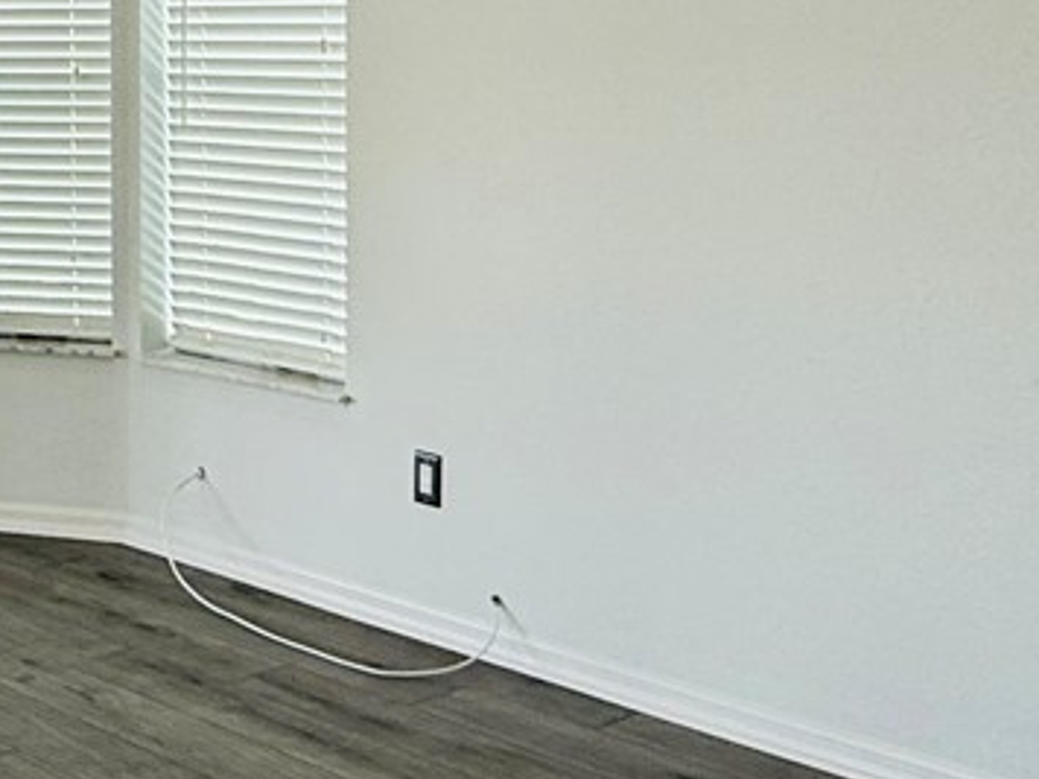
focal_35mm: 63
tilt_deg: +0.7
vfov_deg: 22.8
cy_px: 117
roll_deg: -0.5
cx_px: 105
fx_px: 1891
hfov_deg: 29.5
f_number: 2.2
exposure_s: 1/188
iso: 50
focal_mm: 2.22
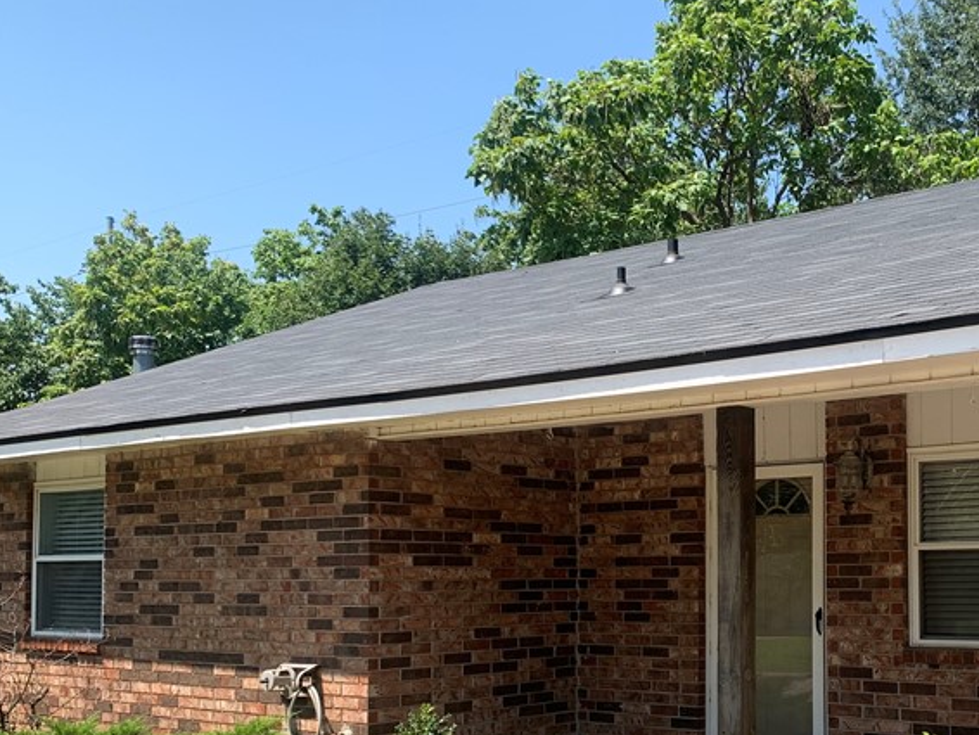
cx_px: 761
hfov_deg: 39.1
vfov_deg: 30.5
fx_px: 1330
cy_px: 538
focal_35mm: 47
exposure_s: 1/1350
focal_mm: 4.25
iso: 25
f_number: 1.8
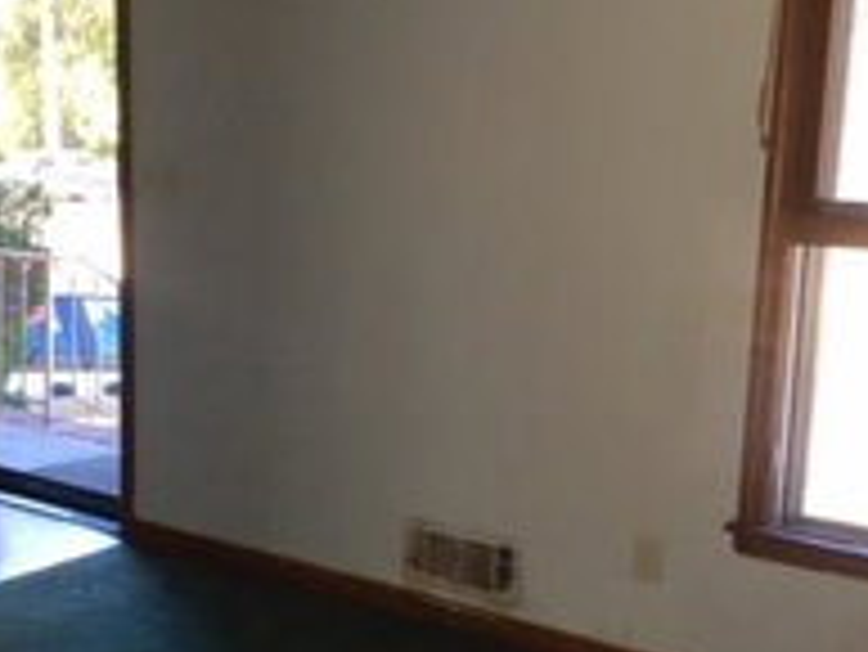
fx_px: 1606
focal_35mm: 64
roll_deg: +0.2
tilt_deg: -13.1
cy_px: 414
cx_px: 304
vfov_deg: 22.9
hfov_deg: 30.1
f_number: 2.2
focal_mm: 4.15
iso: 25
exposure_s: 1/30
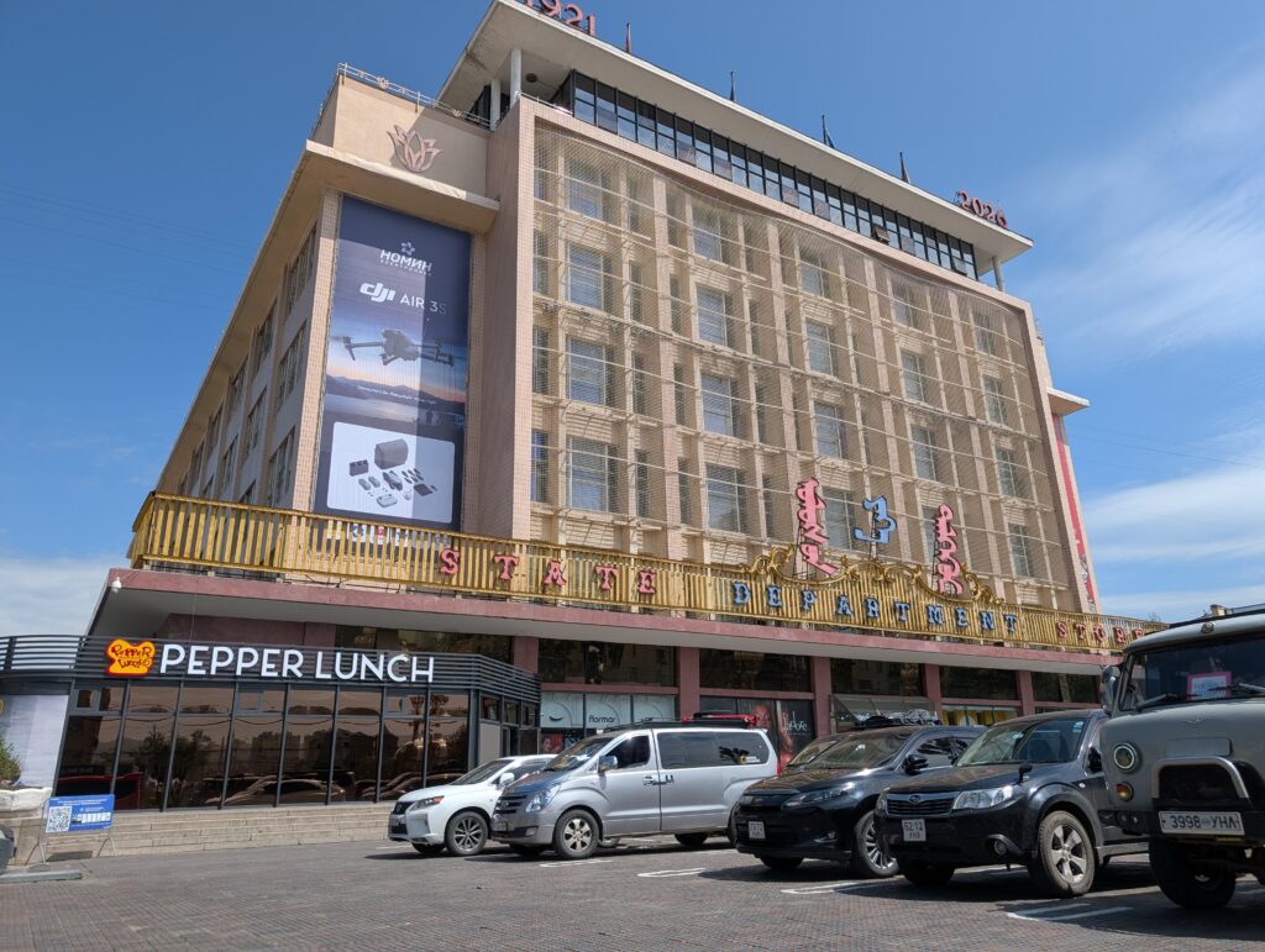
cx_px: 632
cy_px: 476
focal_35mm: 24
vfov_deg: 56.9
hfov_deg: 71.5
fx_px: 878
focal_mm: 6.9
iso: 20
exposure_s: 1/1527
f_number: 1.68
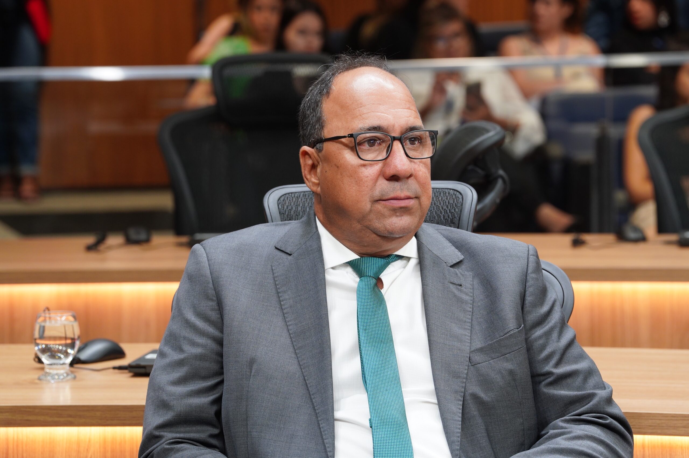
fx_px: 3136
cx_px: 344
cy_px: 229
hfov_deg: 12.5
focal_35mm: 164
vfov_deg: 8.4
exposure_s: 1/80
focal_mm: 164
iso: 1250
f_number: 7.1
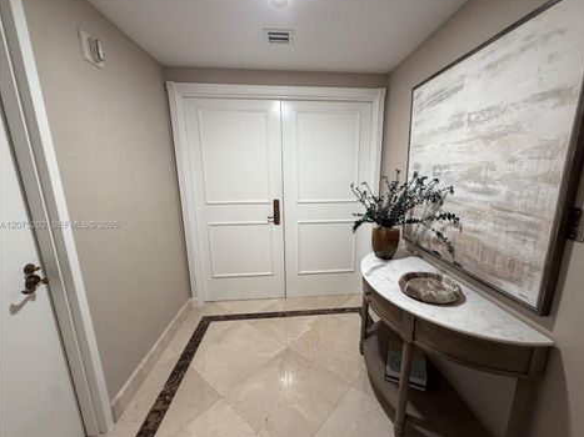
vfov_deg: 81.7
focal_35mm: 15
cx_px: 310
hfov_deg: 98.1
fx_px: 253
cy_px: 225
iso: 250
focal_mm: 2.22
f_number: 2.2
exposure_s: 1/61
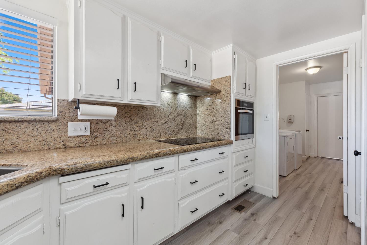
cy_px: 122
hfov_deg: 100.4
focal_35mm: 15
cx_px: 184
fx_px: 153
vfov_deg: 77.3
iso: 100
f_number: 8
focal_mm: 10
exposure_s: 1/4
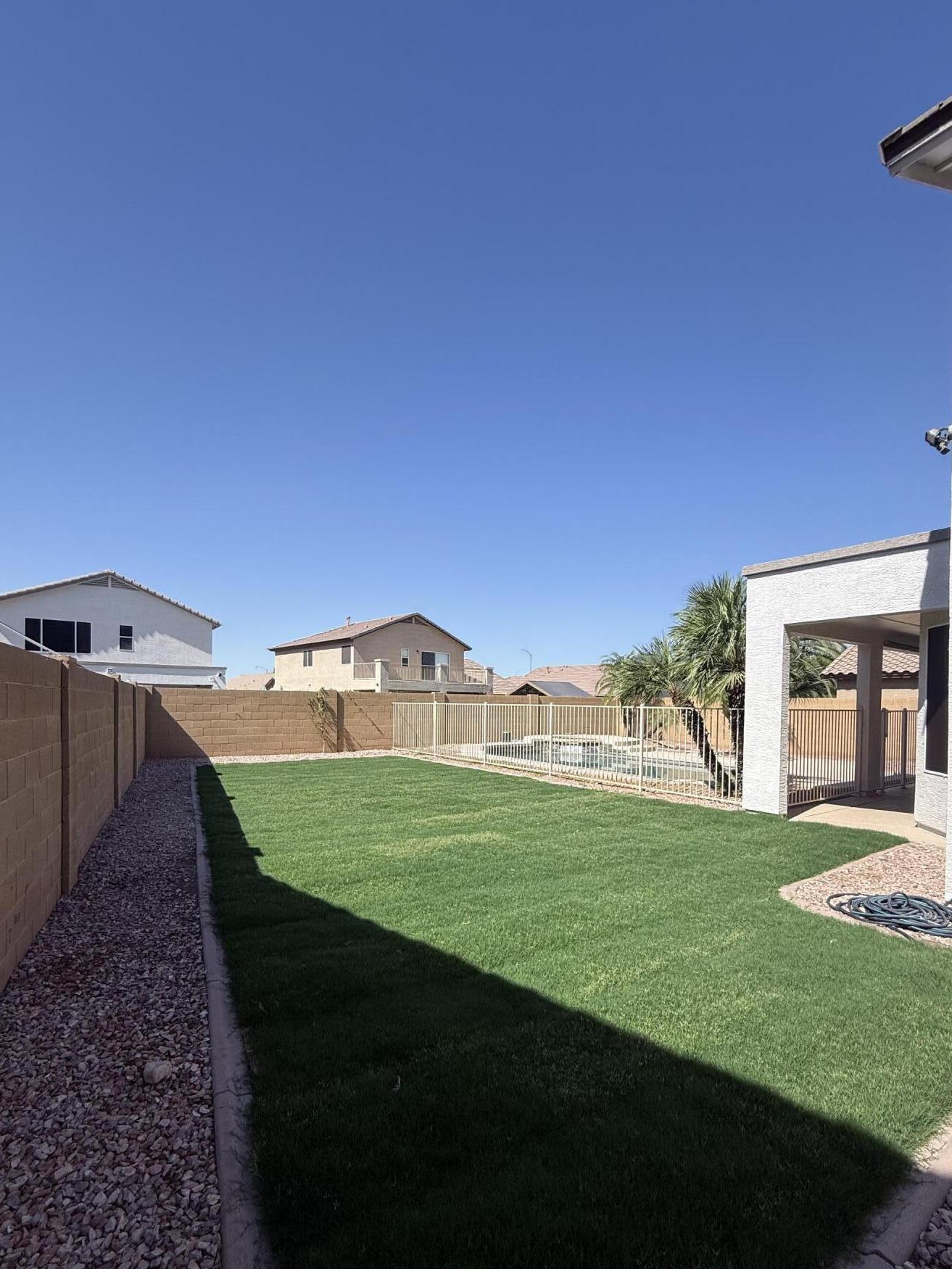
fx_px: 587
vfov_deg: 93.9
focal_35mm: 16
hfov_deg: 78.1
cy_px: 719
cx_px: 488
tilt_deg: -0.2
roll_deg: -1.1
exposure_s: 1/2165
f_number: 2.2
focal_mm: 2.22
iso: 50
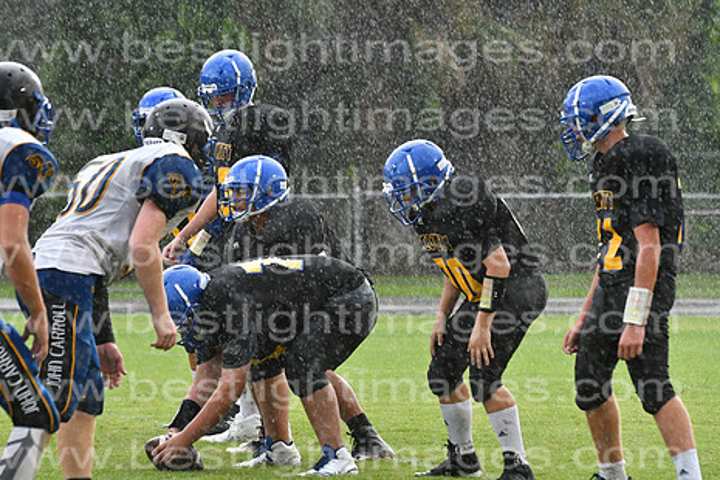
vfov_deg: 5.2
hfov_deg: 7.9
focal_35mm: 262
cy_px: 289
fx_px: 5240
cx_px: 331
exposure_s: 1/640
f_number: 4.5
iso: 1000
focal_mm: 140
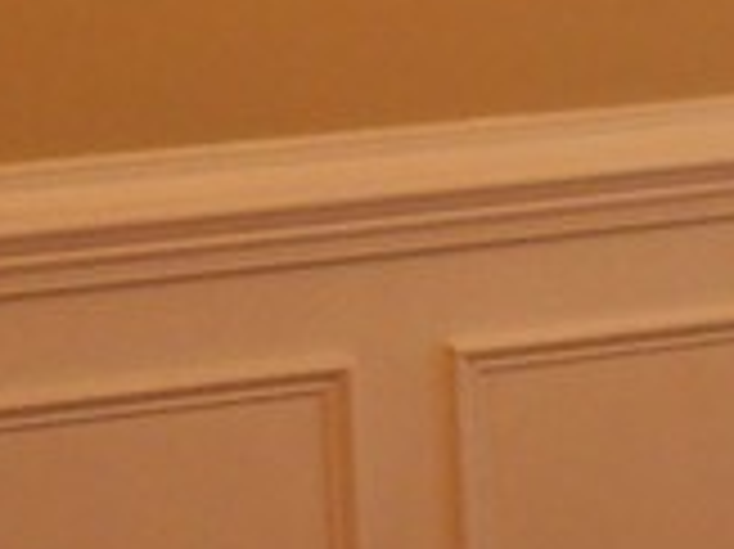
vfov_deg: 8.3
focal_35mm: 176
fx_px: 3729
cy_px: -112
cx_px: 1391
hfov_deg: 10.5
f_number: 3.4
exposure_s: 1/30
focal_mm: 5.1
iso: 250
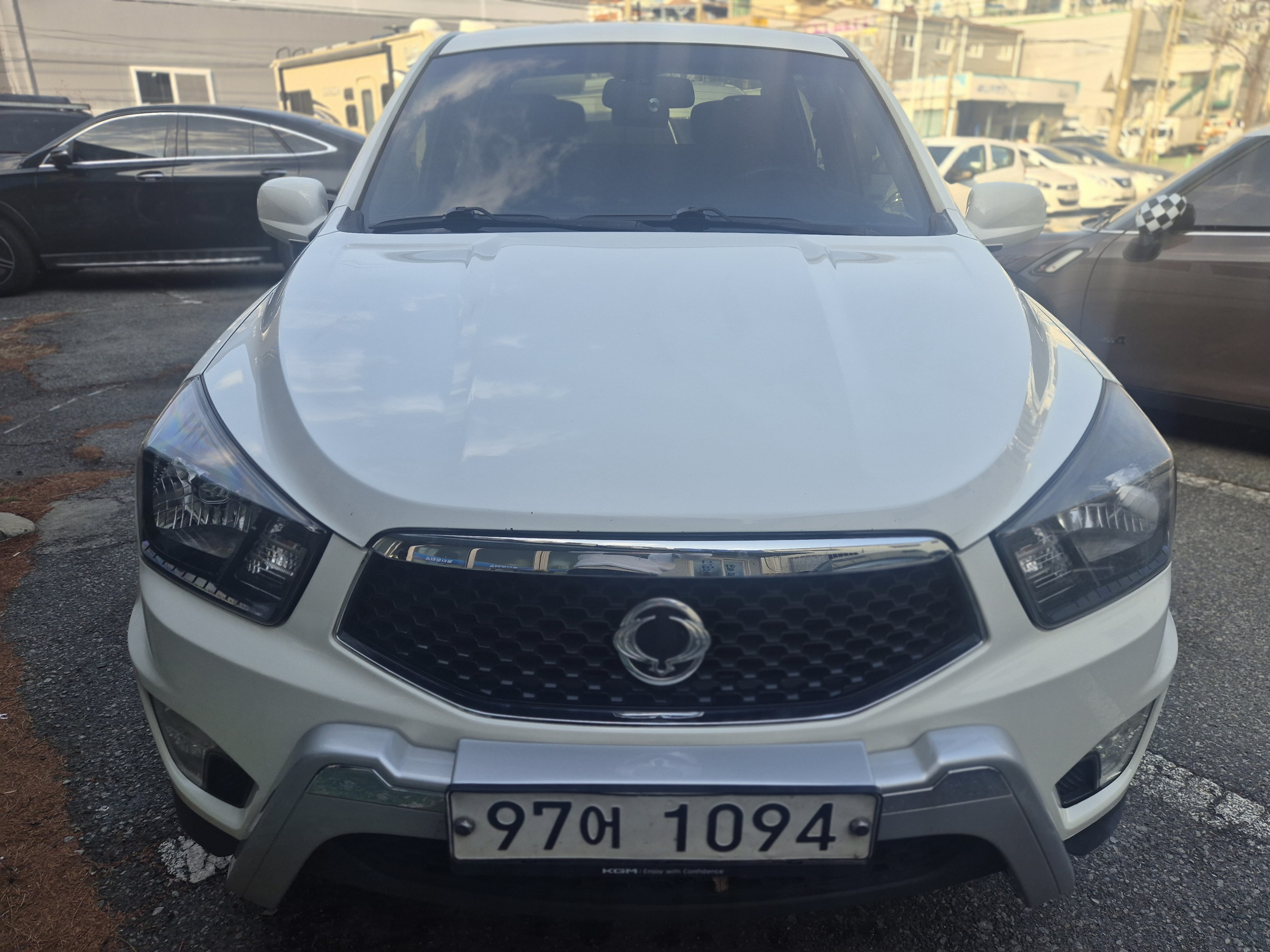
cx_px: 635
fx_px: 844
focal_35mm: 23
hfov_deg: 73.9
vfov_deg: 58.9
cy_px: 476
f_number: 1.8
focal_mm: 5.4
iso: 80
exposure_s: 1/1996
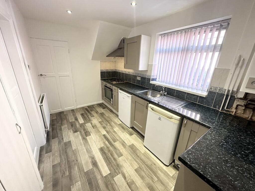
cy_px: 96
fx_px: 103
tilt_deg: -18.6
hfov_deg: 102.1
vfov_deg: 85.7
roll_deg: -2.0
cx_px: 128
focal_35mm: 14
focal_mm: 2.22
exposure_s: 1/100
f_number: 2.2
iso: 160
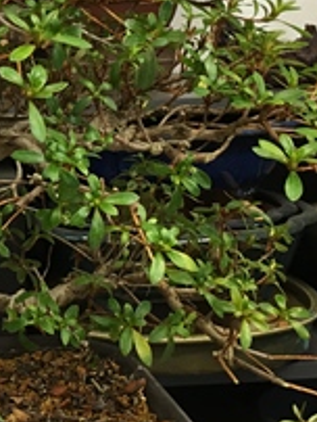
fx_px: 1048
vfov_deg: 22.6
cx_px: -121
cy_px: 115
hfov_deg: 16.1
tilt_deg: -8.0
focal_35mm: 86
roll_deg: +3.3
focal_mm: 4.15
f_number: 2.2
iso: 100
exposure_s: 1/33
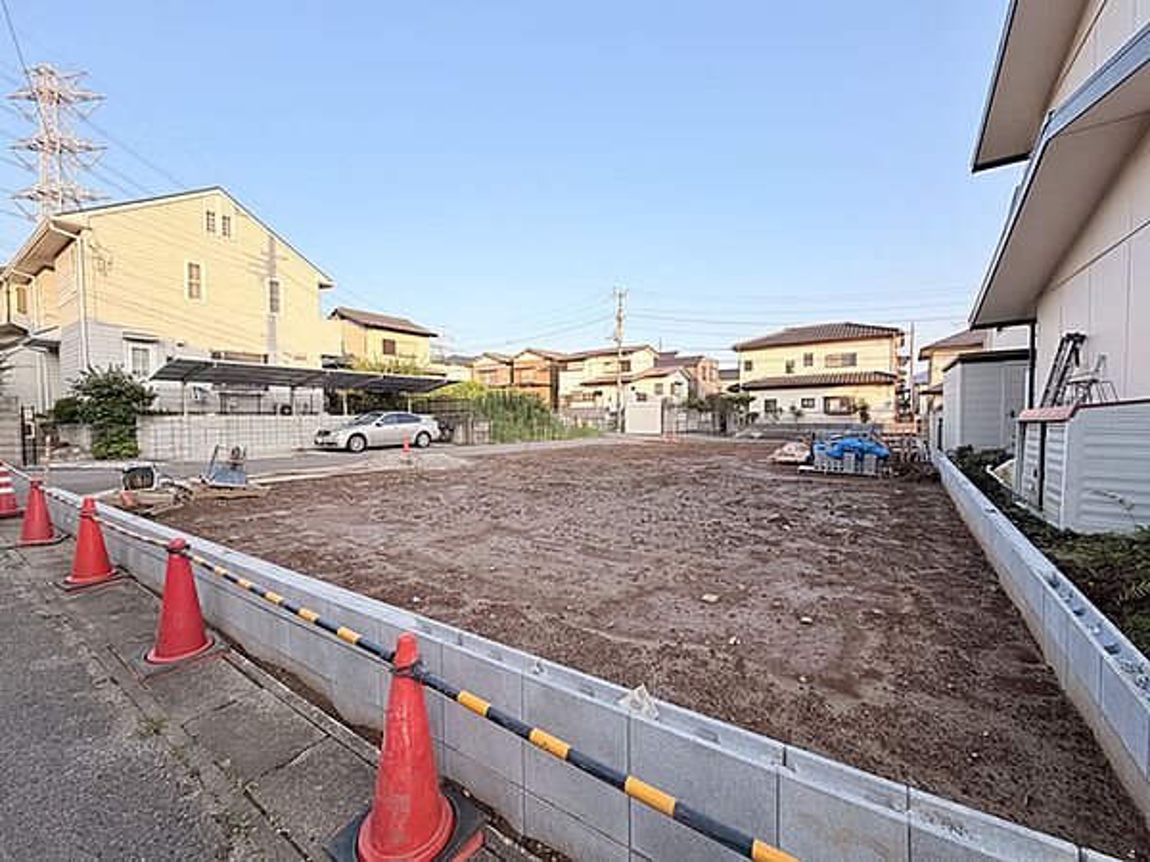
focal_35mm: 14
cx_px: 575
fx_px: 465
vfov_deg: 85.7
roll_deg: +1.1
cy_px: 431
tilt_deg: -1.8
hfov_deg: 102.1
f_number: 2.2
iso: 50
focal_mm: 2.22
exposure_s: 1/502
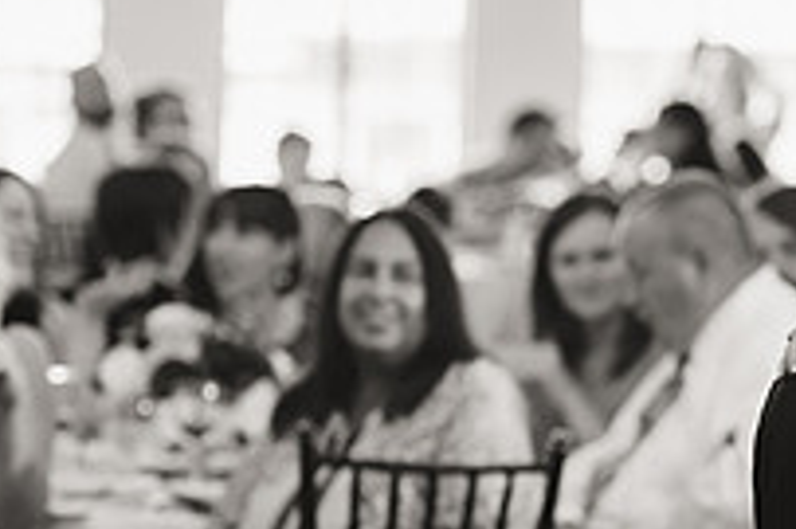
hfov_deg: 8.4
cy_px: 445
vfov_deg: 5.6
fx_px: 5369
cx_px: 953
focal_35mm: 243
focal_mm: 85
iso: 1600
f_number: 2.8
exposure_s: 1/250
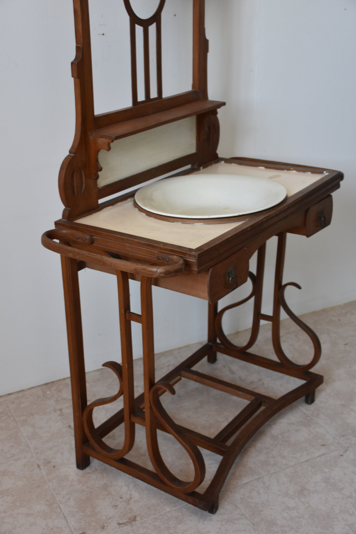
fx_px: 712
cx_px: 178
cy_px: 267
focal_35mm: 48
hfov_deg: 28.1
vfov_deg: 41.1
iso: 800
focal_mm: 32
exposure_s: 1/80
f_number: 4.5
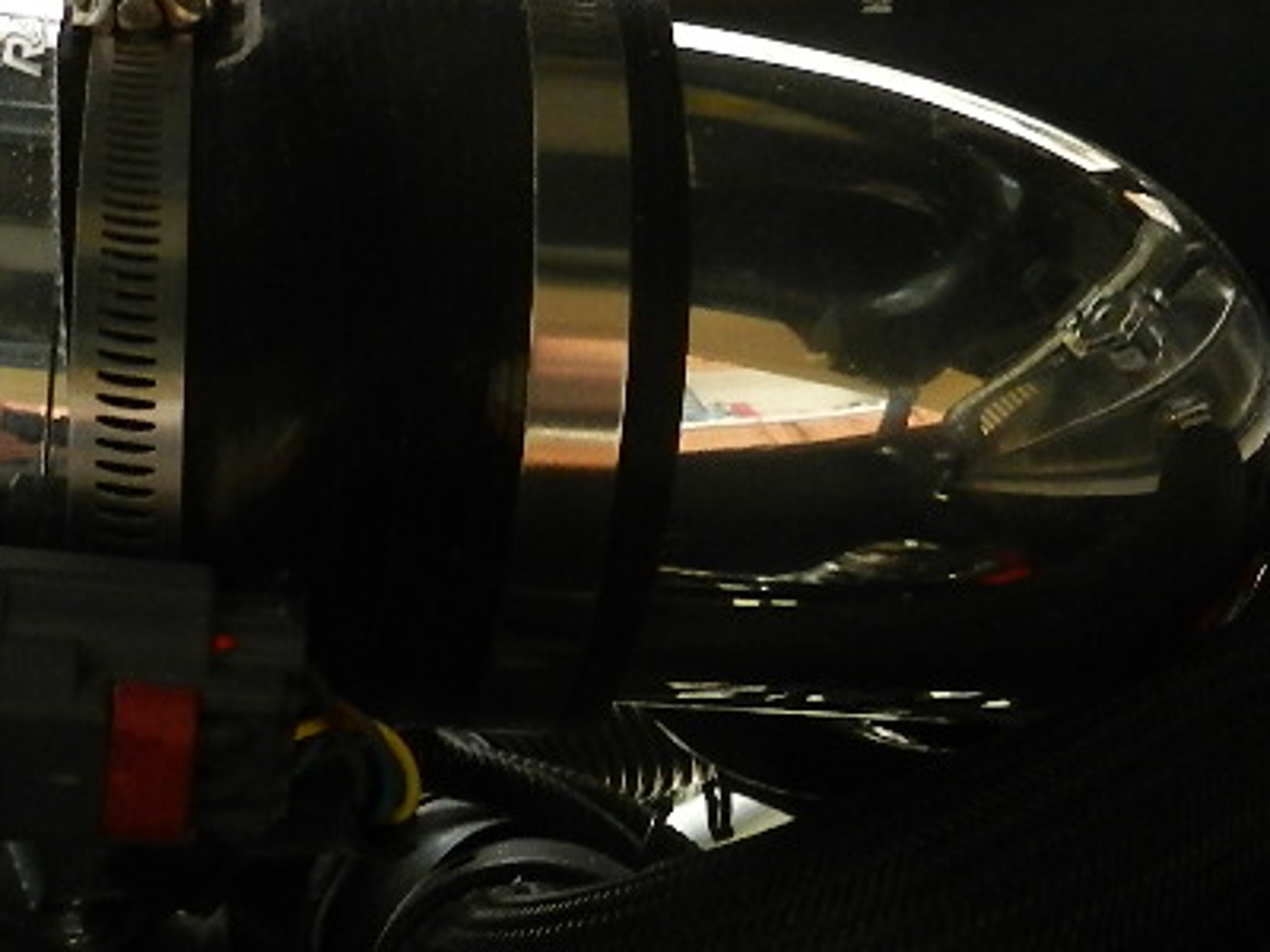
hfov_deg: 30.2
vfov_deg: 22.8
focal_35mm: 64
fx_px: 2348
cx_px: 721
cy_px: 647
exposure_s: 1/15
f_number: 3.5
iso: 400
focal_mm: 4.5
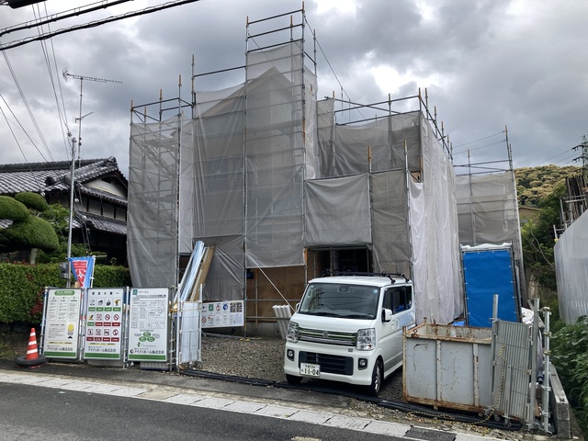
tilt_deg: +7.6
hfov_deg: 63.4
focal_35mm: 28
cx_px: 294
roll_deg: -0.1
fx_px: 476
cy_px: 220
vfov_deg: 49.7
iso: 20
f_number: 1.8
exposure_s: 1/1279
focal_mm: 3.99
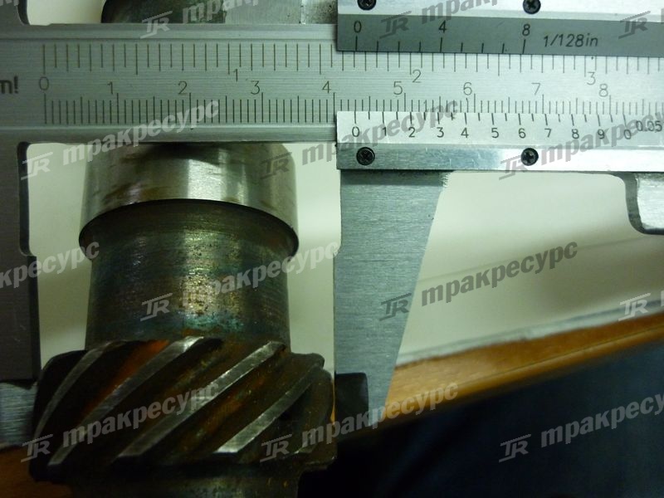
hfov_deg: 55.4
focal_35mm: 33
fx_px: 633
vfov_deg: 42.9
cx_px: 332
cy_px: 249
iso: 400
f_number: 2.8
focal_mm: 5.5
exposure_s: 1/30
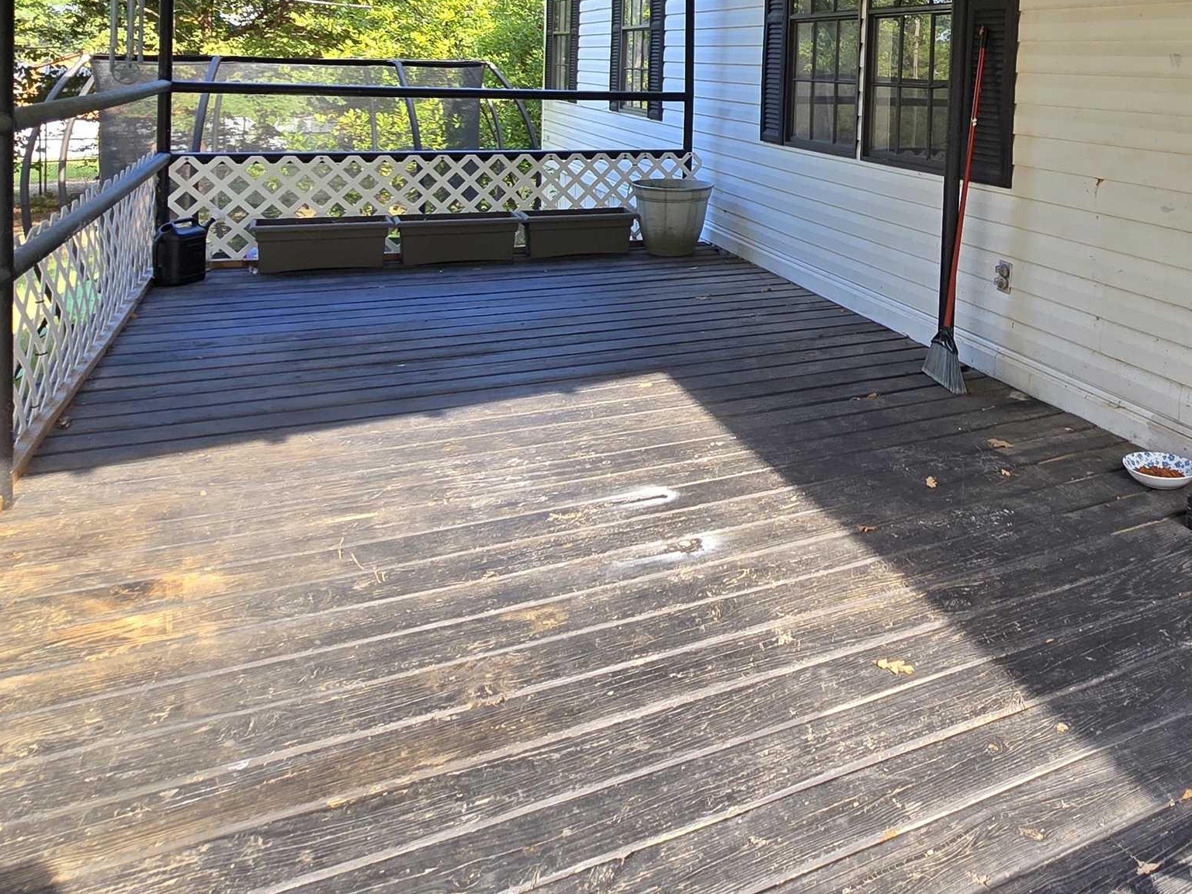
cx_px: 829
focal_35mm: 26
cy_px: 89
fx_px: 895
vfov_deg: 47.6
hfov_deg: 64.9
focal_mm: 2.2
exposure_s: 1/183
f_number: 2.2
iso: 50
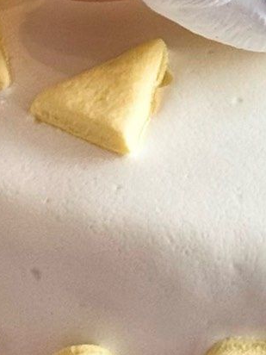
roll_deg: +2.6
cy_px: -122
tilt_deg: -31.7
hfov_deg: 4.7
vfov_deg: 6.2
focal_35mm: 318
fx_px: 3258
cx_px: 143
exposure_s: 1/60
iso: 100
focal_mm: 6.76
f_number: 1.78
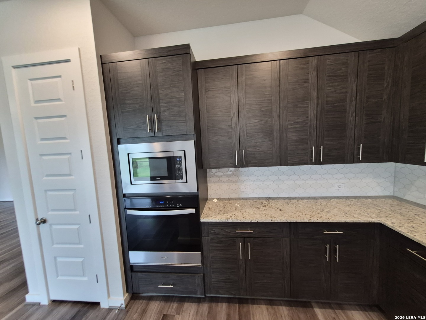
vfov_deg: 89.9
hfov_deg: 106.2
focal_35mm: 13
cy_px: 160
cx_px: 213
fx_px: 160
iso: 320
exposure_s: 1/60
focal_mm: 1.74
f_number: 2.2
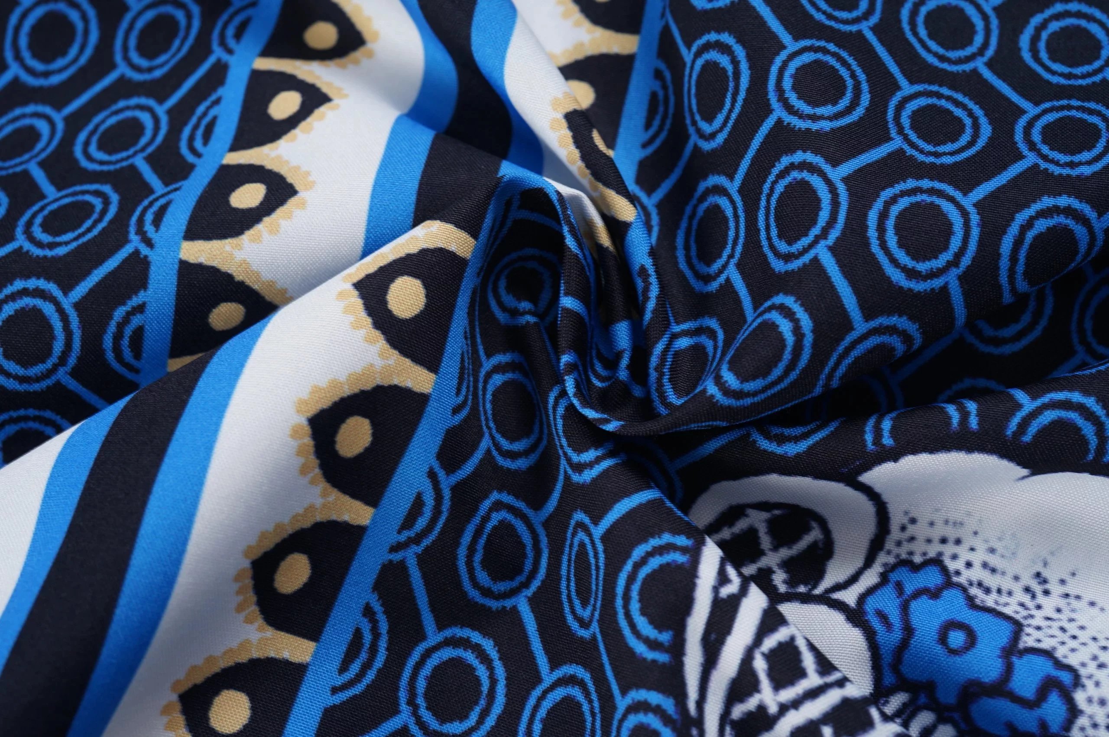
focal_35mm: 50
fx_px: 1539
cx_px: 554
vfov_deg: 26.9
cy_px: 368
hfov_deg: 39.6
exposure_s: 1/100
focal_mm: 50
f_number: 9
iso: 160
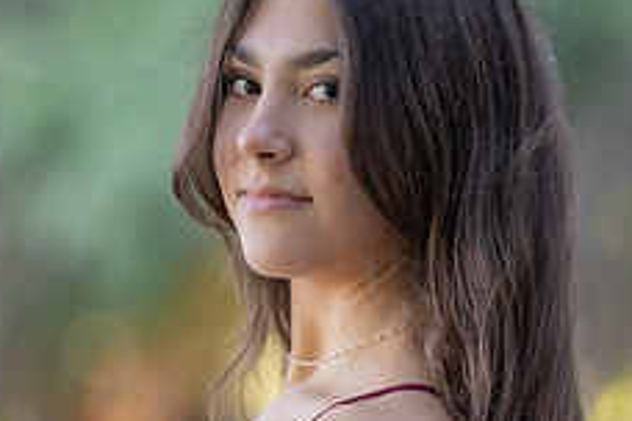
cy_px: 309
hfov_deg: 5.4
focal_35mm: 382
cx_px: 319
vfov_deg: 3.6
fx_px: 6706
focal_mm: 150
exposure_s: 1/320
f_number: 2.8
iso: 1000
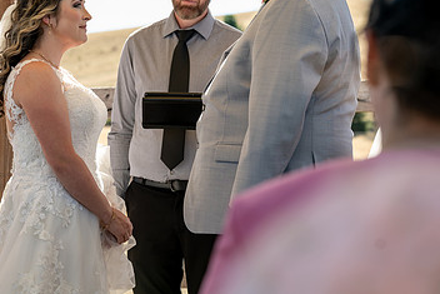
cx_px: 262
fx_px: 1651
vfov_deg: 10.1
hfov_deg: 15.2
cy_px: 53
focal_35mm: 135
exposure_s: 1/400
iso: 250
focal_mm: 82
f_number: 5
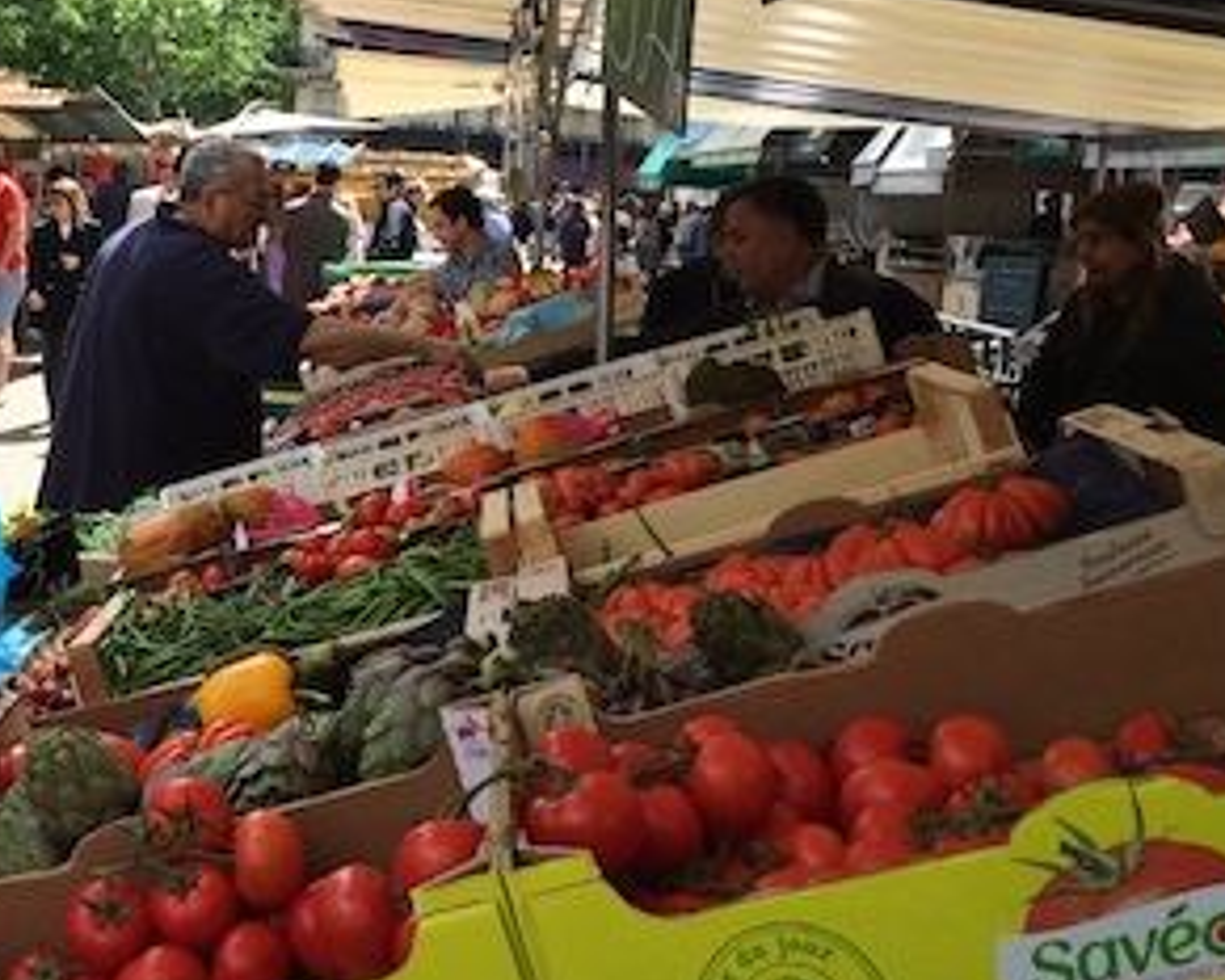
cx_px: 202
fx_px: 2031
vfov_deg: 26.9
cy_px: 303
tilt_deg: -3.2
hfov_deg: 32.4
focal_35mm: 56
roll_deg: -4.3
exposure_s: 1/672
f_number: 2.2
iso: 32
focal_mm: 4.15
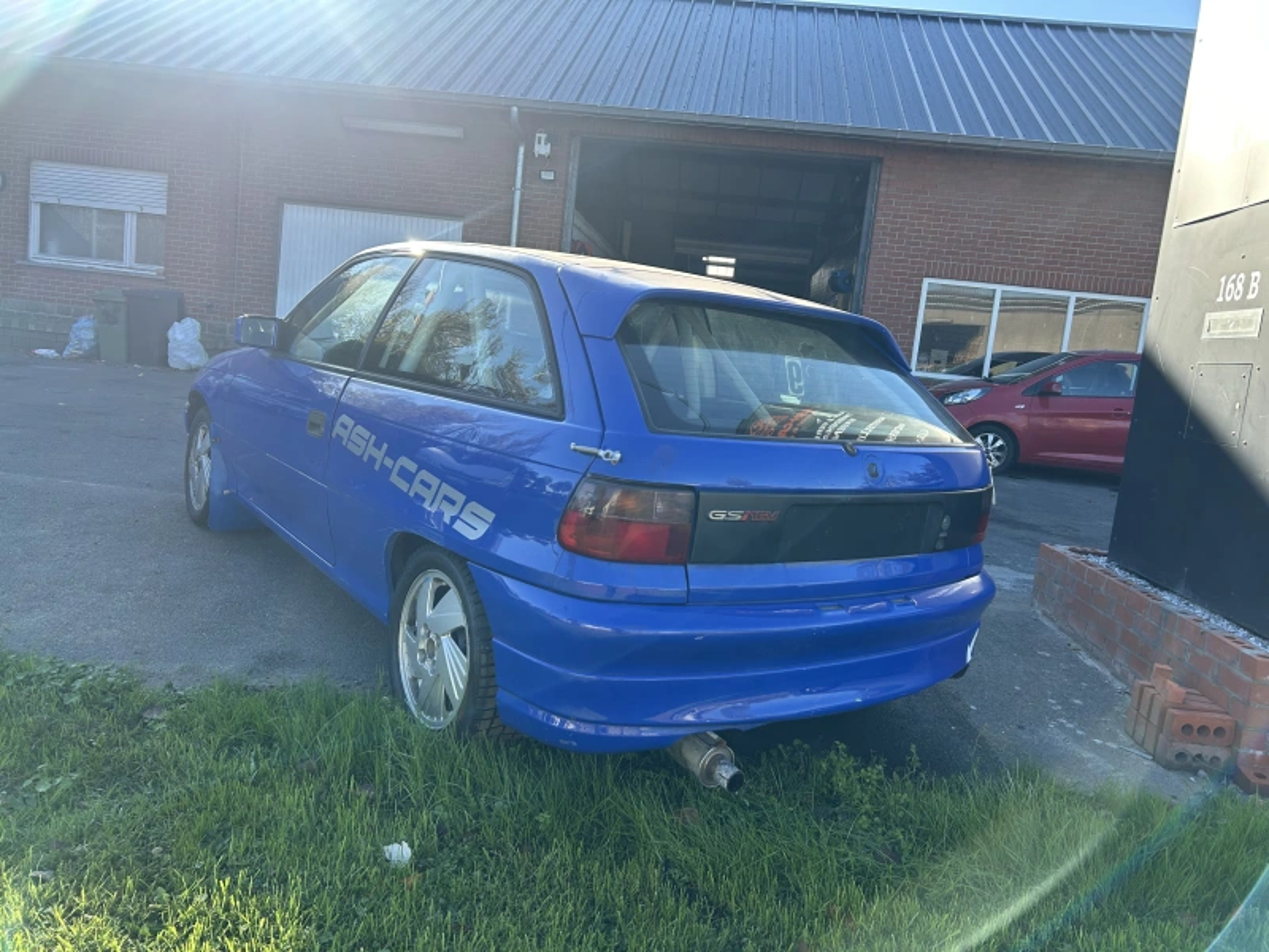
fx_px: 953
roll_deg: -4.5
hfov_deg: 67.3
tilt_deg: -5.3
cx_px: 634
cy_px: 476
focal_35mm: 26
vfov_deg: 53.1
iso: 50
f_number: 1.5
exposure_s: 1/1000
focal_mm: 5.7
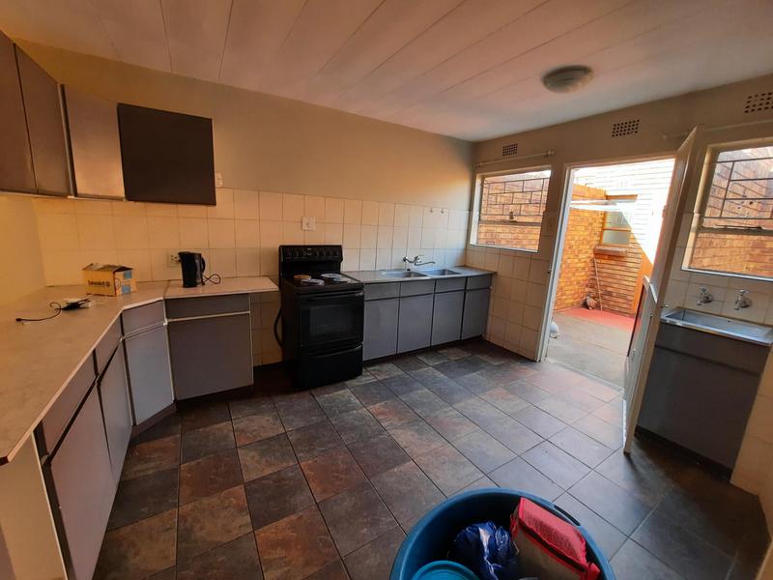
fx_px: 290
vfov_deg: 89.9
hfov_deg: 106.2
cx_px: 386
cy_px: 290
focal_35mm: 13
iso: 125
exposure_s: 1/50
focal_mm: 1.74
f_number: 2.2
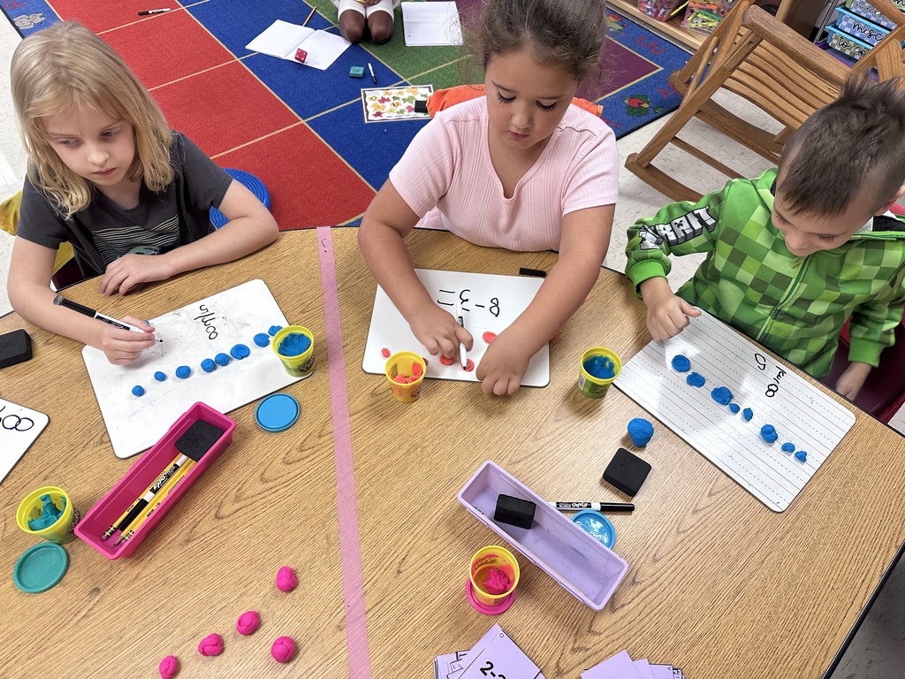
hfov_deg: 71.6
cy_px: 340
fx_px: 627
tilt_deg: -52.5
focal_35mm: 24
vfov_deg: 56.8
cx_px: 452
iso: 200
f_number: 1.78
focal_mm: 6.86
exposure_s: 1/120
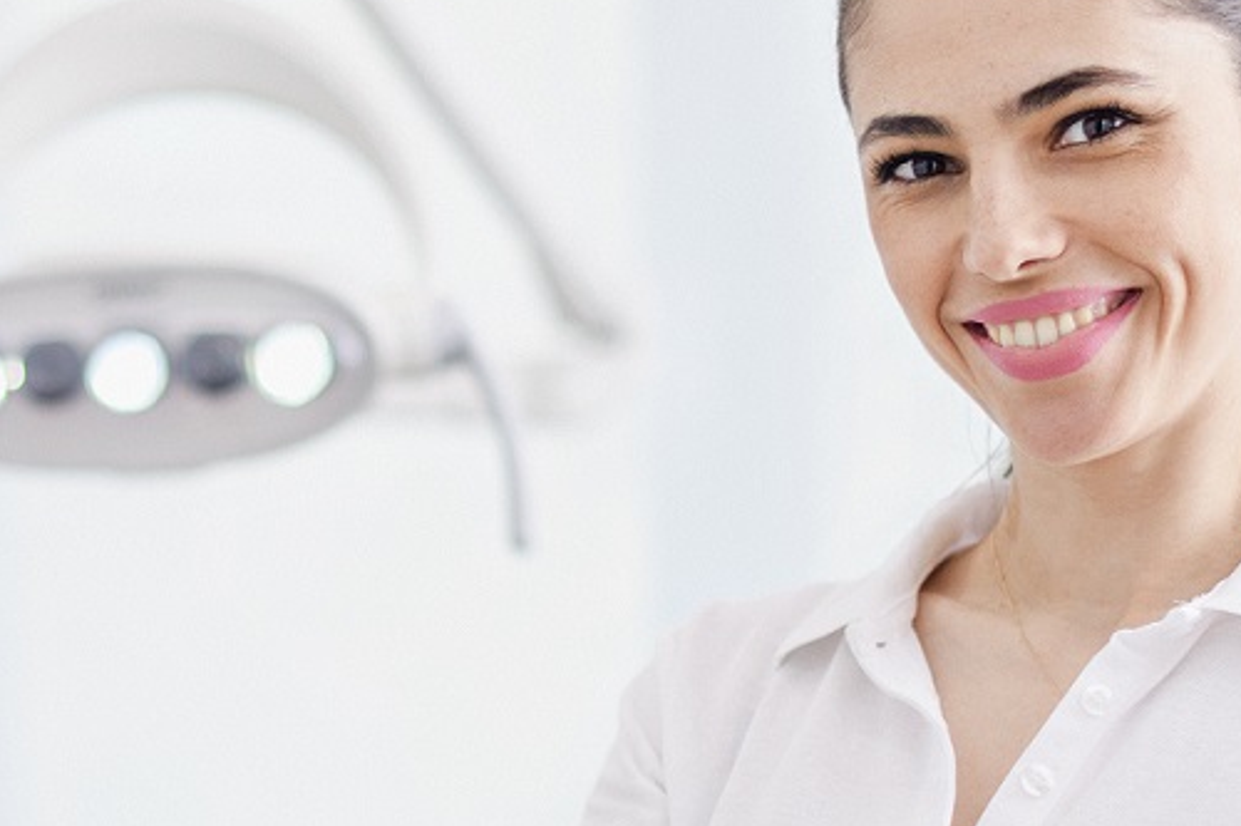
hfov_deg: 15.8
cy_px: 633
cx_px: 326
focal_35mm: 129
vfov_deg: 10.6
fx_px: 4445
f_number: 2
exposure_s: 1/400
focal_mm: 50
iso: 250
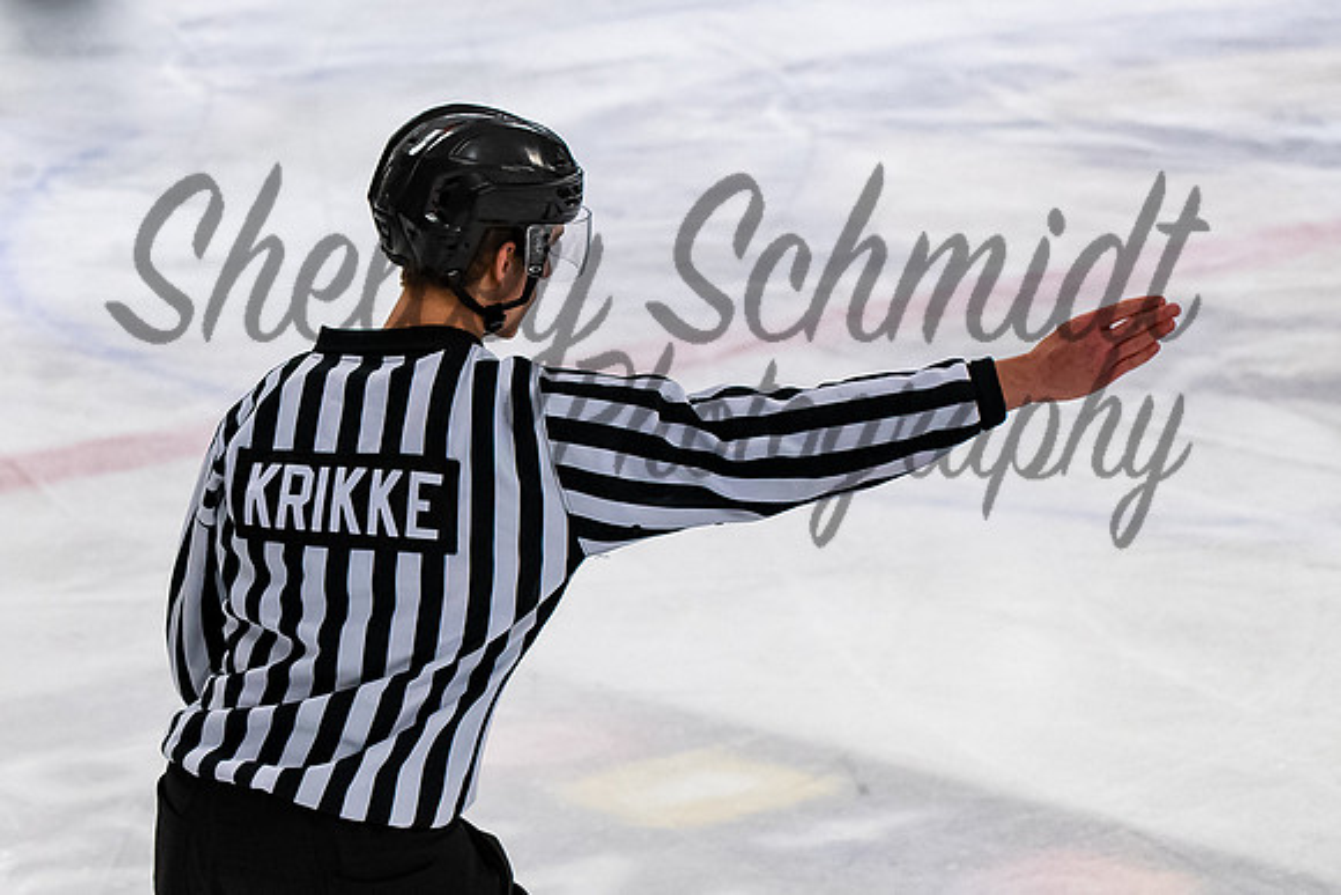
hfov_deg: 11.8
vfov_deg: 7.9
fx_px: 6470
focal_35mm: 174
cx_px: 358
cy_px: 433
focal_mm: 70
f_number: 3.5
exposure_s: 1/800
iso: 1400
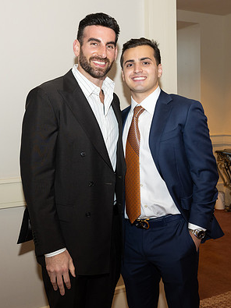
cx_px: 137
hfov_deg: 30.8
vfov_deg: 40.4
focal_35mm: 47
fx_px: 418
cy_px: 139
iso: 800
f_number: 5.6
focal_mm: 27
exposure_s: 1/100
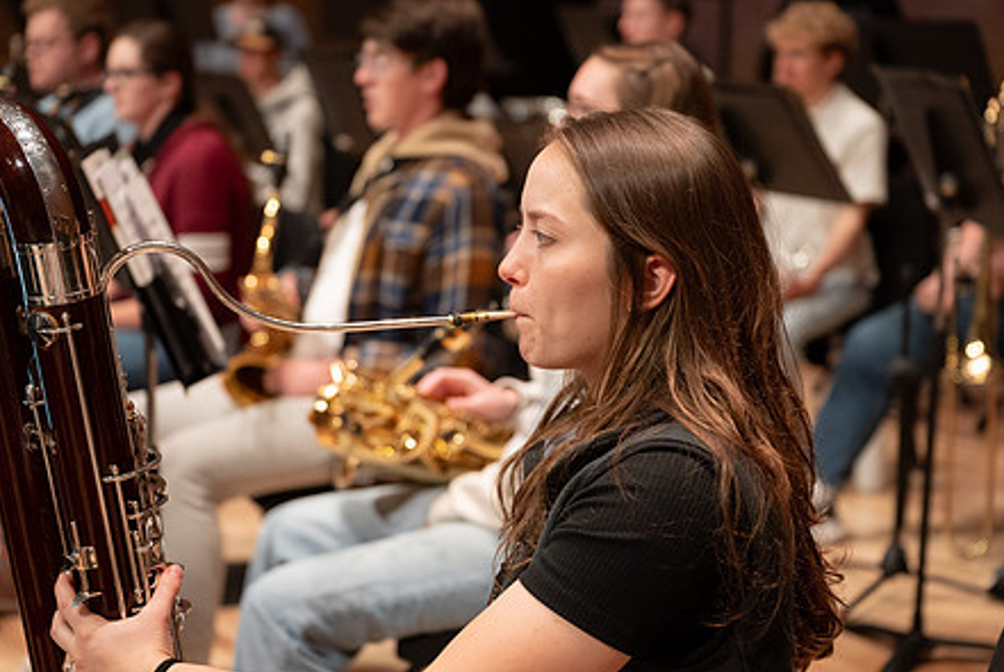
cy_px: 341
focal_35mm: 67
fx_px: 1870
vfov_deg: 20.4
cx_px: 521
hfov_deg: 30.0
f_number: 2.8
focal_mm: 51
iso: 640
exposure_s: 1/320
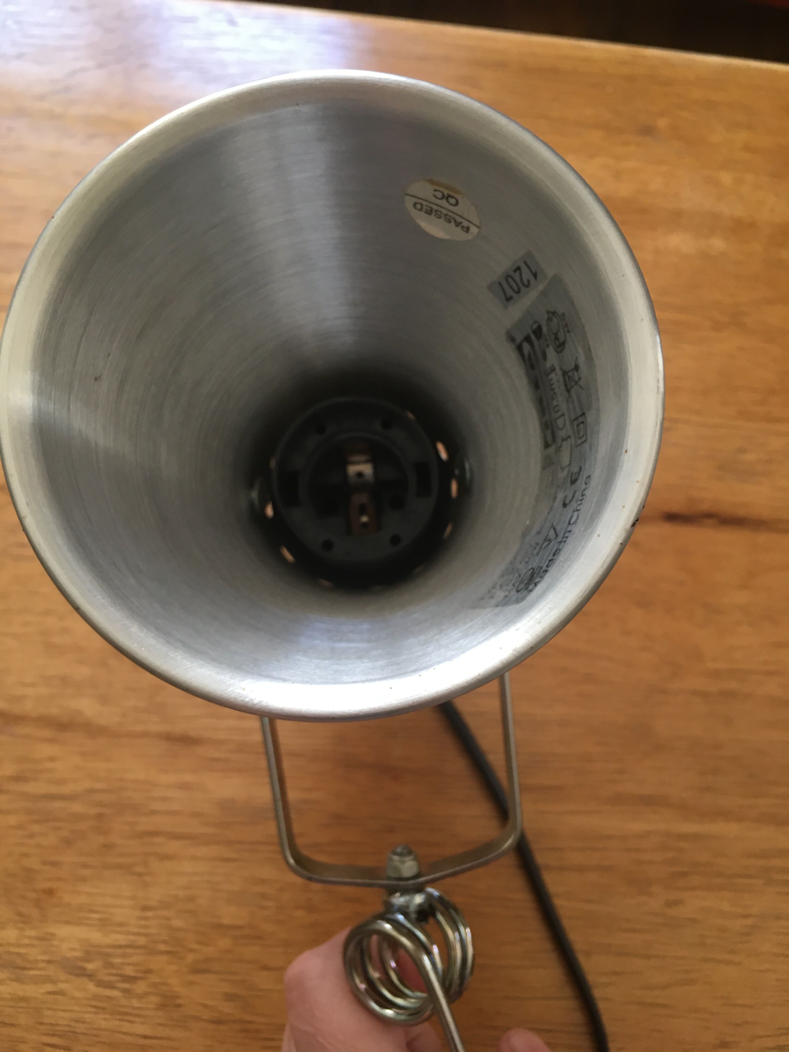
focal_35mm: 29
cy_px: 526
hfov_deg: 48.2
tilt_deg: -78.1
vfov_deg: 61.7
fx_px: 881
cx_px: 394
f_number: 2.2
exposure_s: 1/33
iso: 100
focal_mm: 4.15
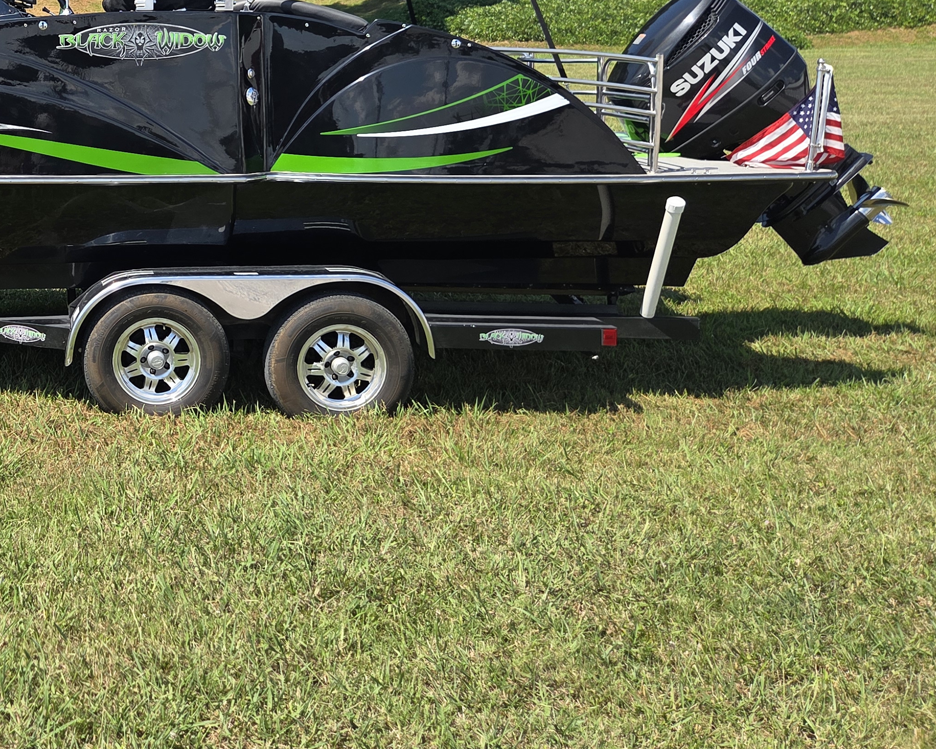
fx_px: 1219
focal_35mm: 44
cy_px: 129
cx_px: 31
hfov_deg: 38.1
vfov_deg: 33.0
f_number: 1.8
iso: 80
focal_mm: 5.4
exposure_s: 1/3034
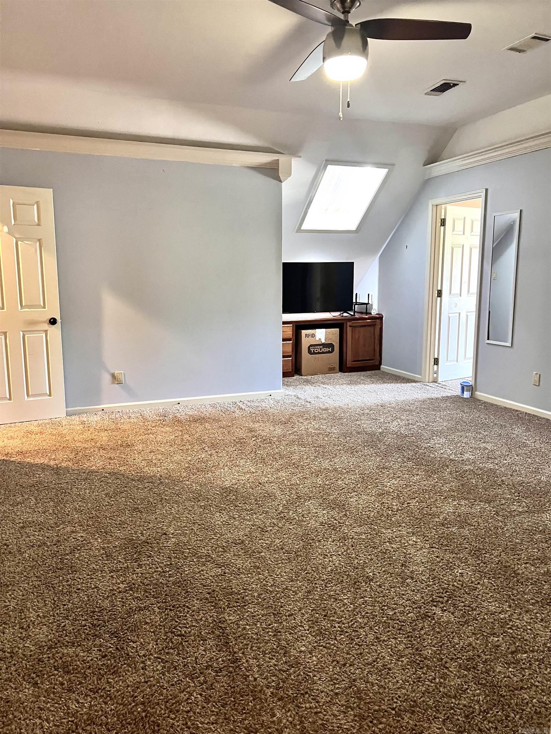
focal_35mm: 26
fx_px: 552
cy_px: 367
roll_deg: -1.3
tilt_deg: -9.3
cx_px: 276
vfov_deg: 67.3
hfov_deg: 53.1
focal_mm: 5.7
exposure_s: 1/40
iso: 500
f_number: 1.5
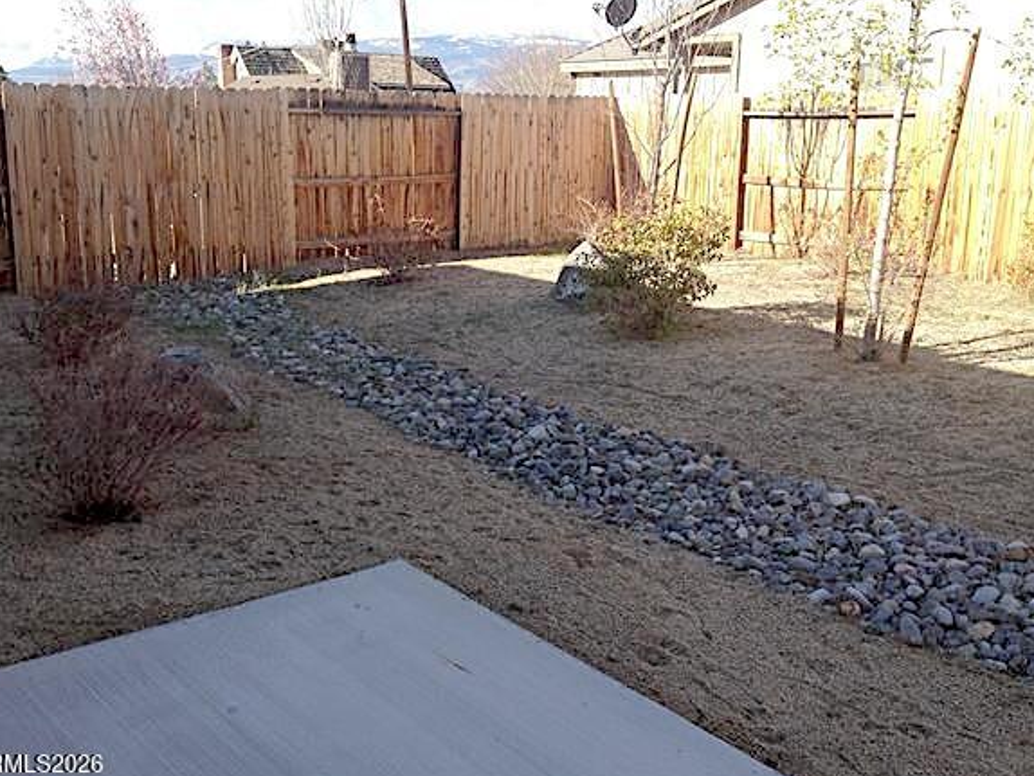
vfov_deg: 36.8
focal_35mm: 39
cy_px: 371
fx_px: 1165
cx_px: 519
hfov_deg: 47.8
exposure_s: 1/600
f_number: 2.4
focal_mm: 4.28
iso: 50
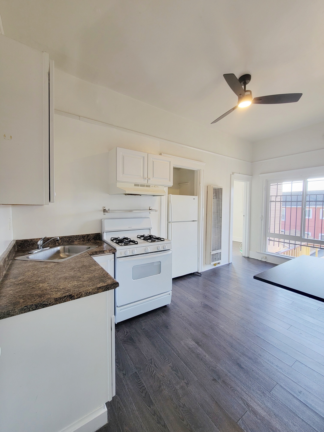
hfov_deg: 89.9
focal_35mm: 13
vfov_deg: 106.2
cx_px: 162
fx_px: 162
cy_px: 216
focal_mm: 2.2
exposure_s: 1/60
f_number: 2.2
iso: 80
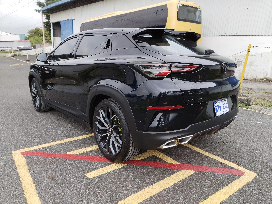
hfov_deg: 61.7
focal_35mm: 29
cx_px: 136
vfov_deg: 48.2
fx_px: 228
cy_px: 102
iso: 100
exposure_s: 1/159
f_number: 1.8
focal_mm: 4.75
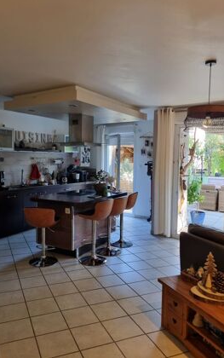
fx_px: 273
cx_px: 93
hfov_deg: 44.4
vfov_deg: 66.4
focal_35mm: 28
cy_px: 177
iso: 250
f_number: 1.8
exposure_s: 1/50
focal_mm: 5.4
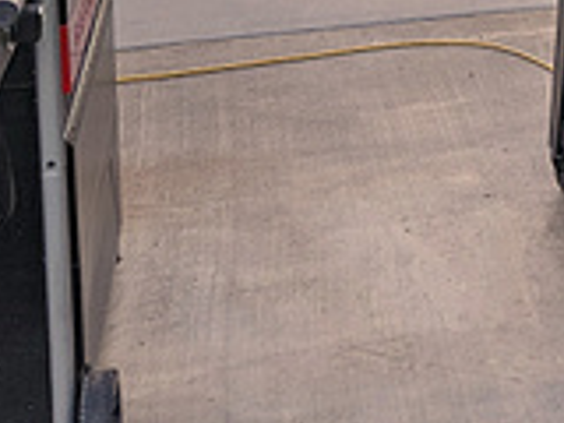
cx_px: 649
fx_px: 1499
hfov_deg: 20.2
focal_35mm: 92
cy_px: -349
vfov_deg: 14.1
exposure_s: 1/180
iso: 160
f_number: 1.8
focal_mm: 5.4
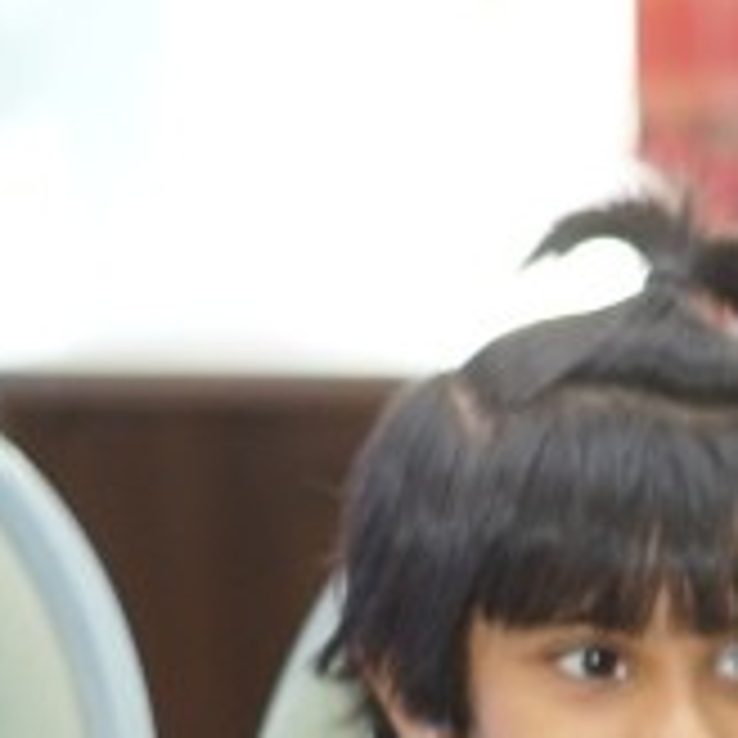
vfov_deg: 5.9
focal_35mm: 292
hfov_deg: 5.7
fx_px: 7043
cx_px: 2056
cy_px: 1015
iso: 640
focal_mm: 55
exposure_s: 1/160
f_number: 1.8
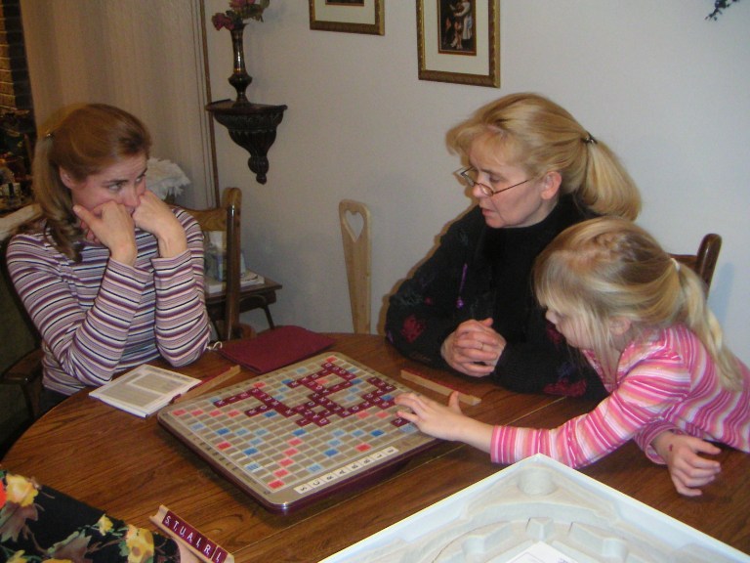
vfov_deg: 36.8
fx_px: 845
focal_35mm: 39
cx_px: 375
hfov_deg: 47.9
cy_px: 282
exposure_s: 1/45
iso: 200
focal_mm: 5.1
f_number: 2.9
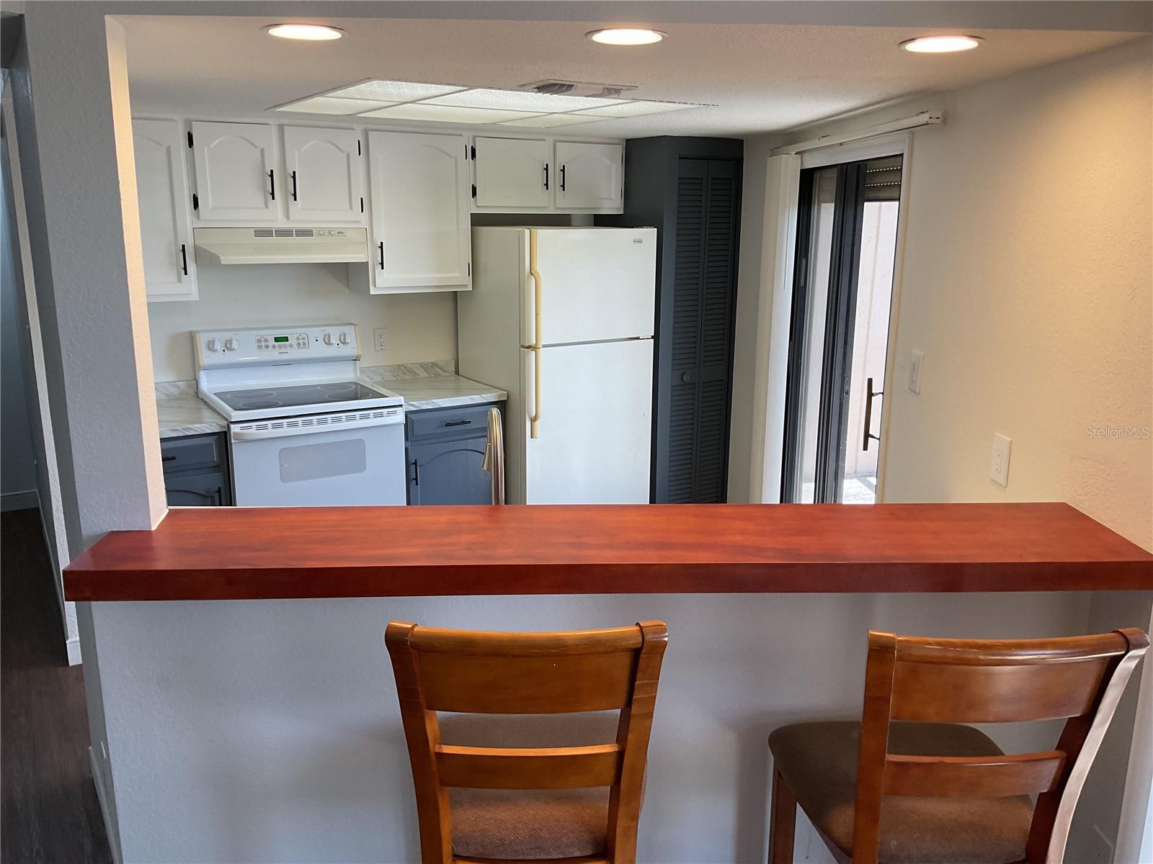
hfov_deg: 61.7
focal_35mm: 29
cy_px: 432
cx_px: 576
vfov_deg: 48.2
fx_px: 966
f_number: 1.8
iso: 50
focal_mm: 3
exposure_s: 1/120
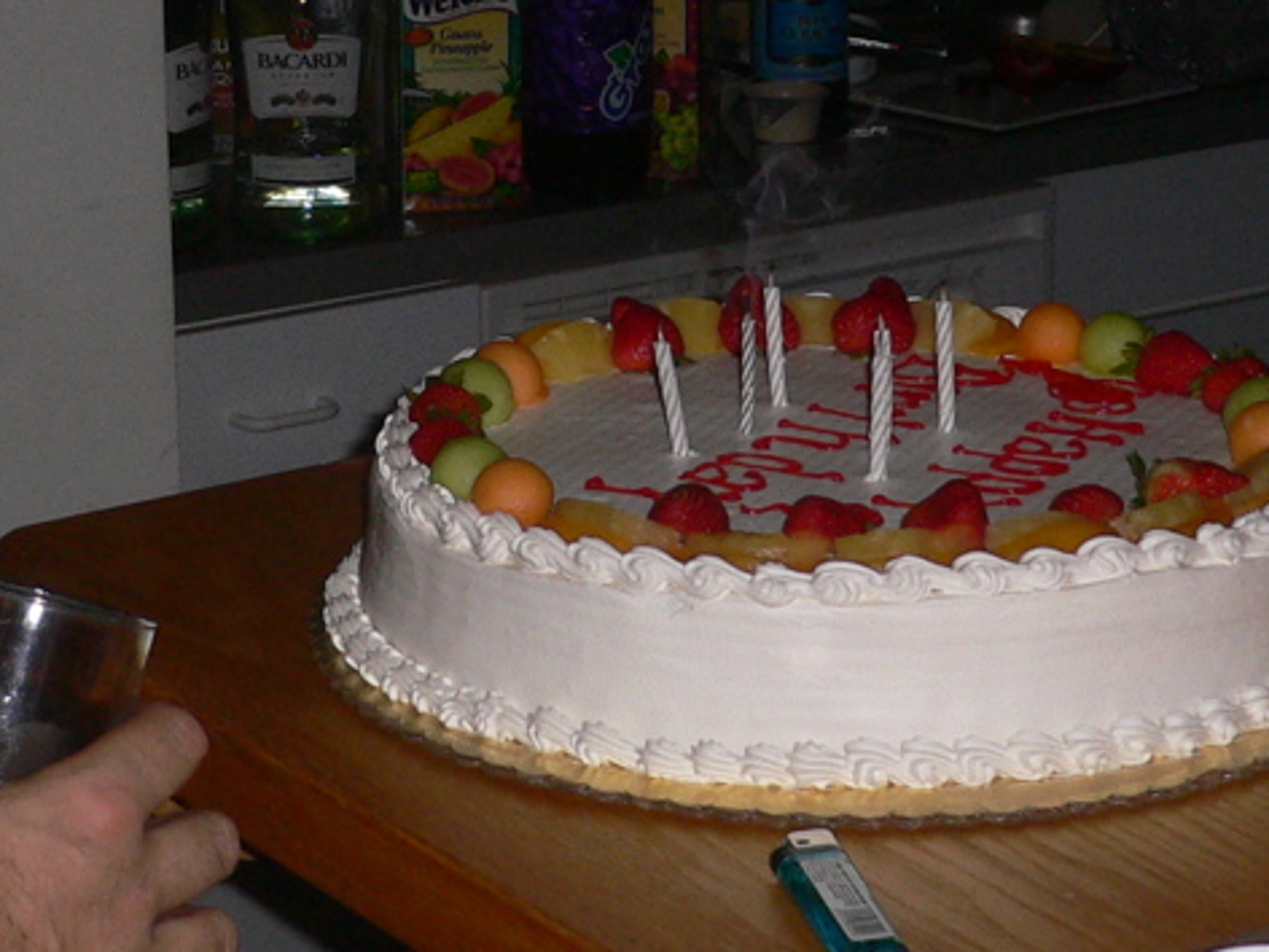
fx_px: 3483
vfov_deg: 15.5
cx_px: 651
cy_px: 245
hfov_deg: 20.7
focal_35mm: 95
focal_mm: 5.8
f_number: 2.8
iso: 100
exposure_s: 1/60
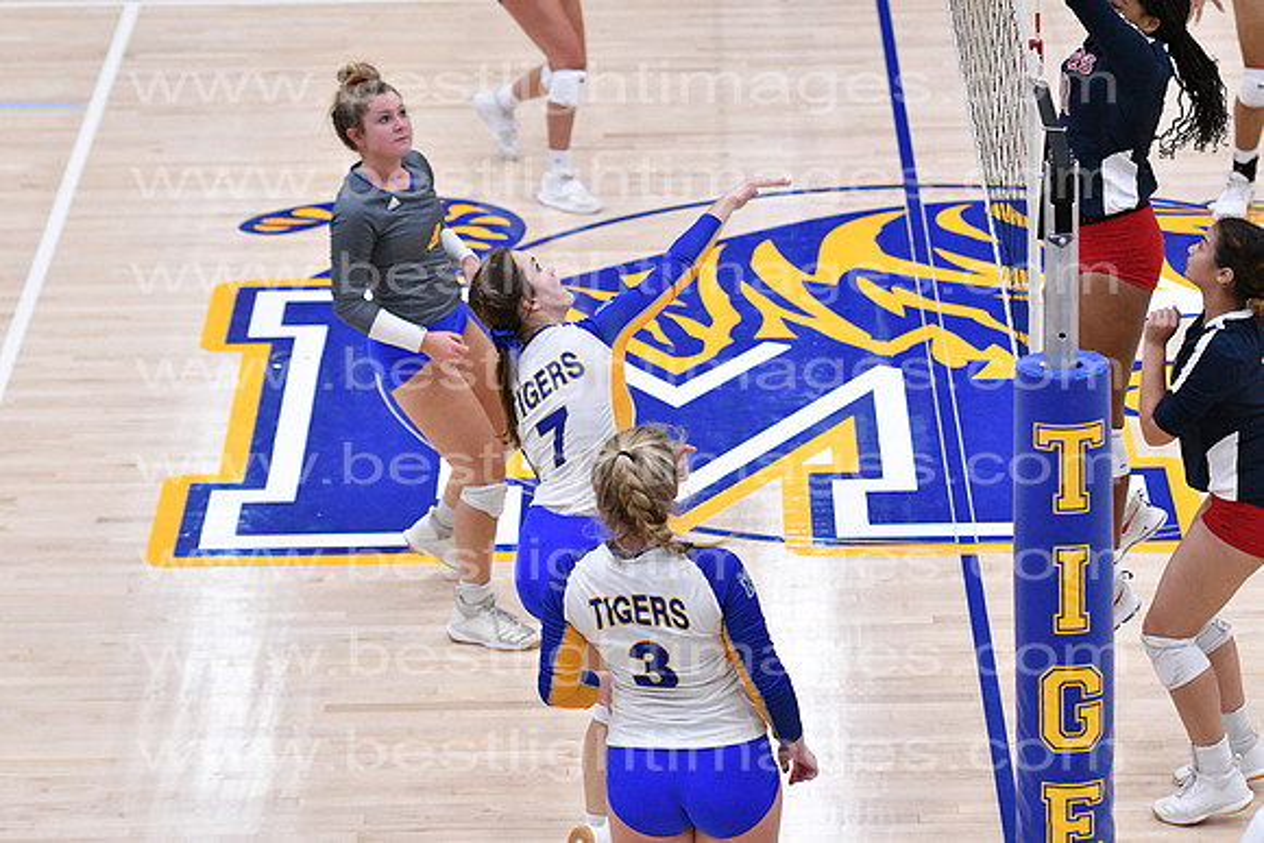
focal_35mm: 150
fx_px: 5268
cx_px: 632
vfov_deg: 9.2
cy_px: 422
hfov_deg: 13.7
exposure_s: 1/1000
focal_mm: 100
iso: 6400
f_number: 3.2
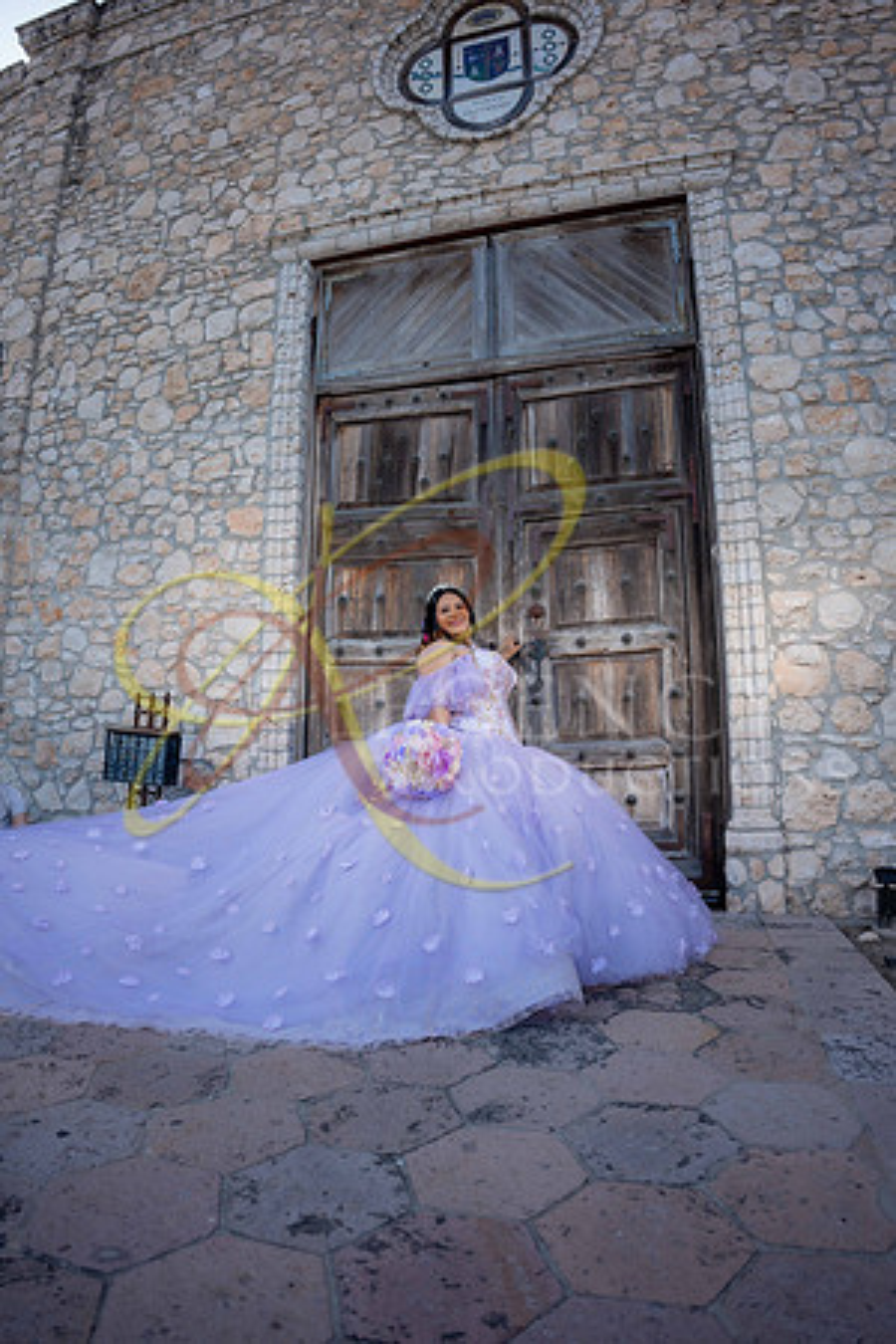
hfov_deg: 61.9
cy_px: 672
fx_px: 747
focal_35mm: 20
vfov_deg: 84.0
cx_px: 448
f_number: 2.8
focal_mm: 20
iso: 125
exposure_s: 1/640
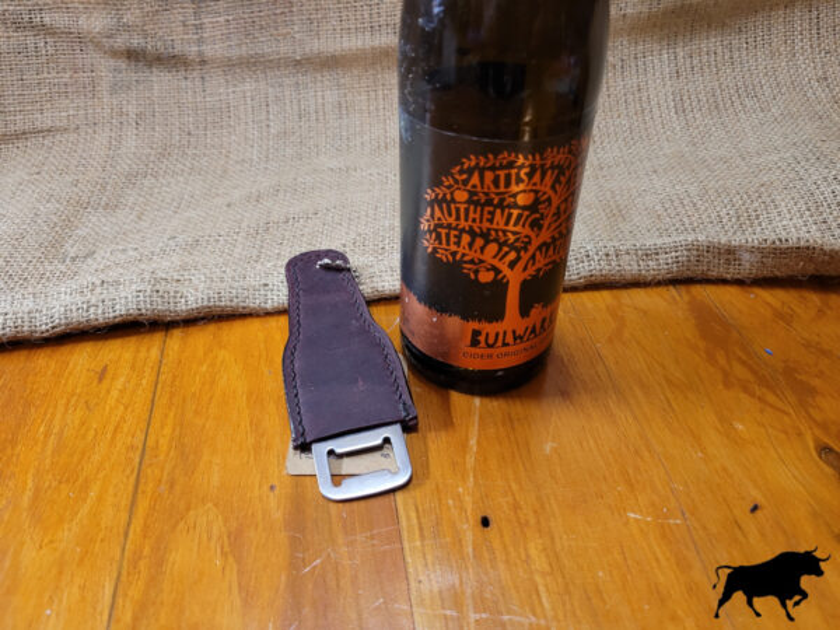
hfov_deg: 67.3
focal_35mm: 26
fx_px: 631
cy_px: 315
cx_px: 420
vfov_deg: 53.1
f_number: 1.8
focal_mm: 5.4
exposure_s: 1/40
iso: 320
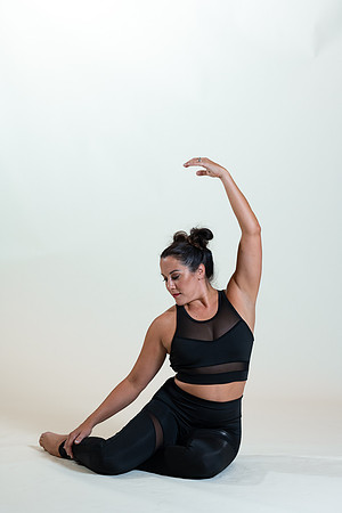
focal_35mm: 85
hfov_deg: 16.1
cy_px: 256
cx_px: 171
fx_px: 1211
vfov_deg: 23.9
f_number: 4
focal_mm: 85
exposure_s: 1/125
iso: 320
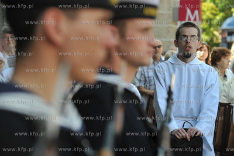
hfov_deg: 16.4
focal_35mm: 125
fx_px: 812
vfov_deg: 10.9
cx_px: 117
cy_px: 78
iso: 400
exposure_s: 1/320
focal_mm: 125
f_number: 5.6
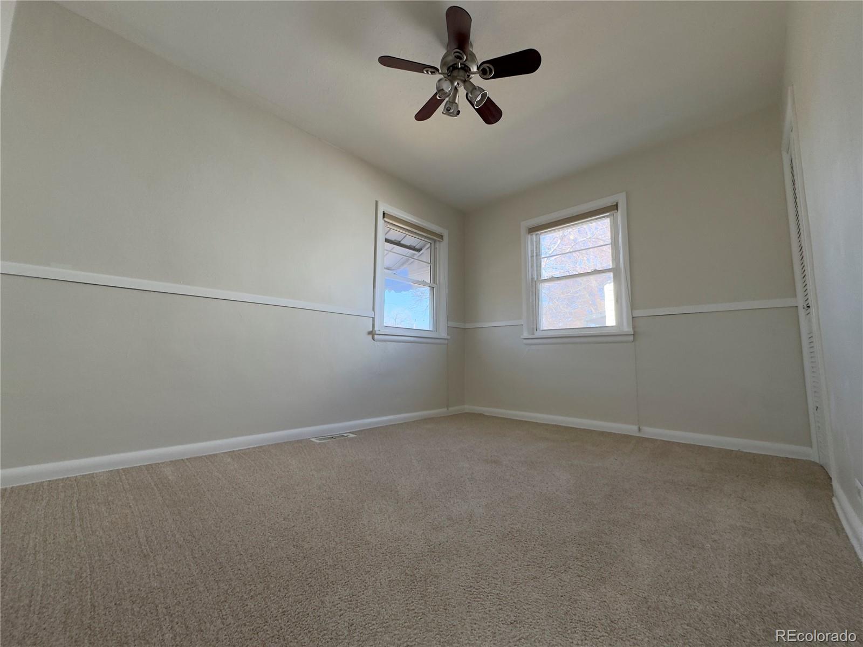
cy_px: 324
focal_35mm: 14
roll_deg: -1.9
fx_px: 349
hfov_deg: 102.1
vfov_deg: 85.7
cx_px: 432
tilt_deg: +5.2
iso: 100
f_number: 2.2
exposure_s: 1/120
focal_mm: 2.22
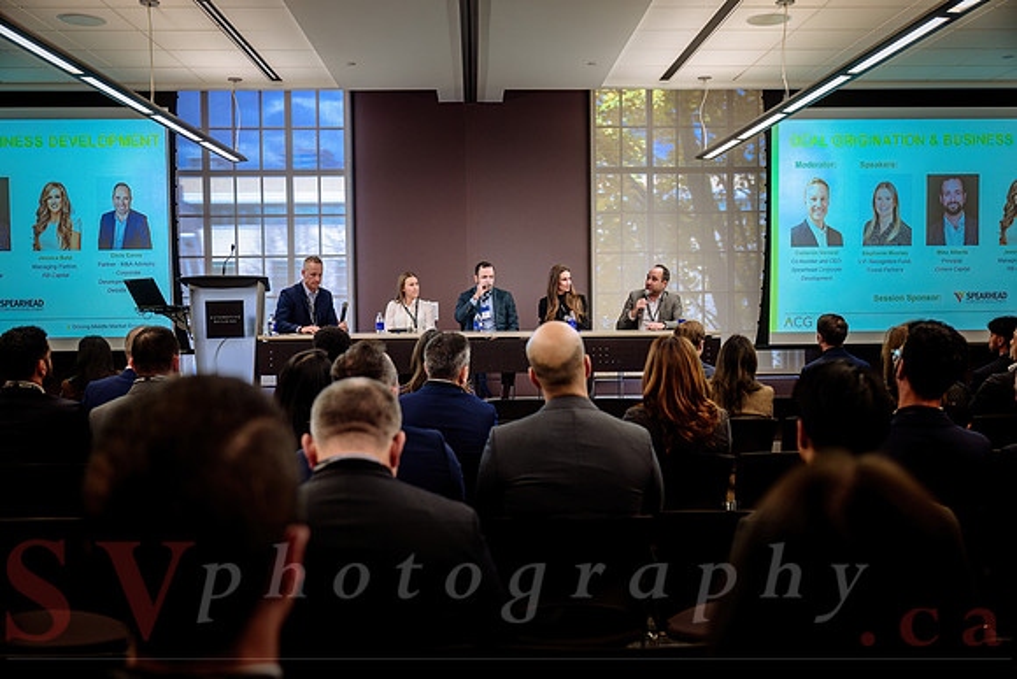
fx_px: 989
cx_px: 508
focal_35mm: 35
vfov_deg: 37.9
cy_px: 340
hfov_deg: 54.4
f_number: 3.2
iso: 500
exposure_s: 1/80
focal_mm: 35
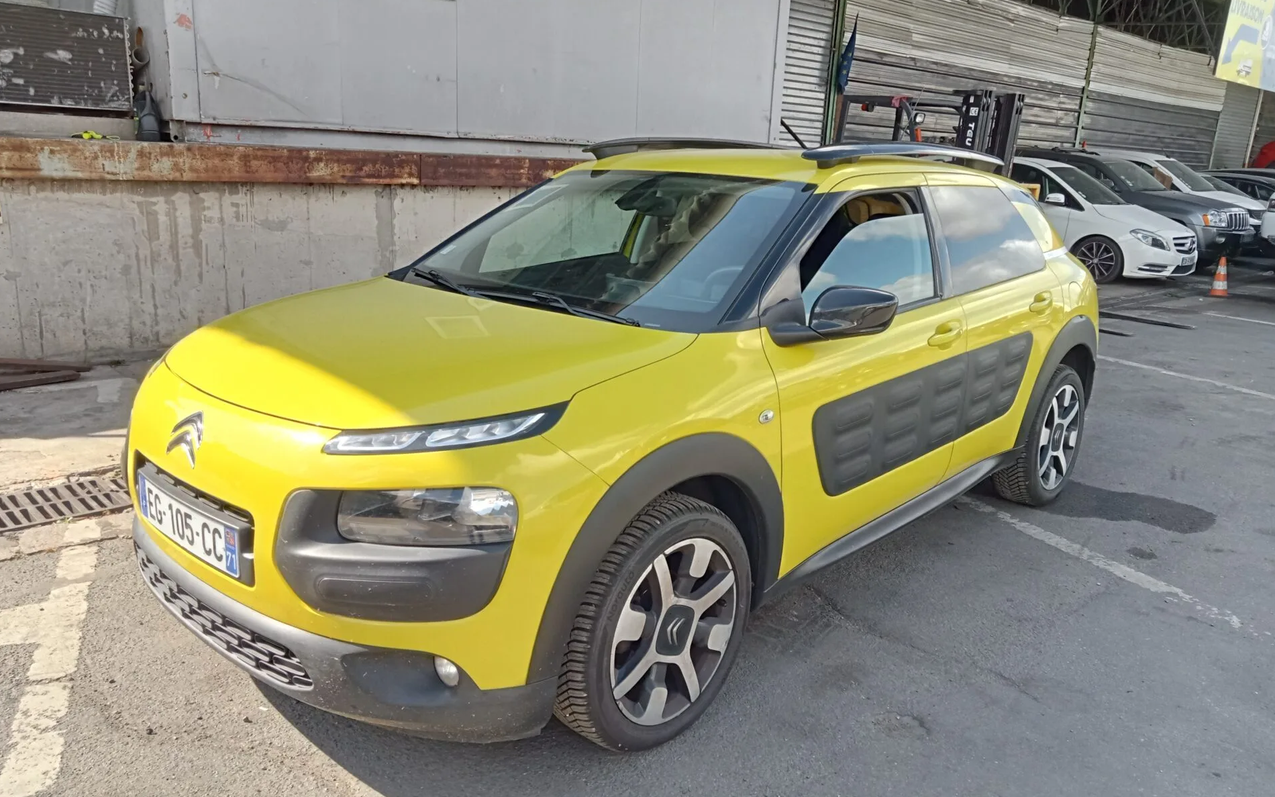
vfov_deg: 41.8
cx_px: 642
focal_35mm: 30
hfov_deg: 62.9
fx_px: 1042
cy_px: 394
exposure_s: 1/166
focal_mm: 3.46
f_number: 2.2
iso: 100
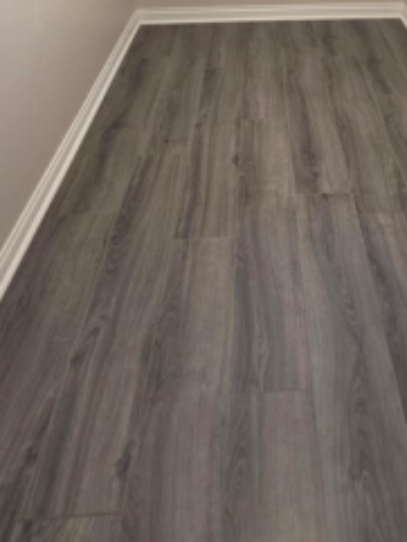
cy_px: -141
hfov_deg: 38.9
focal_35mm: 36
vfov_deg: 36.4
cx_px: 292
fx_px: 564
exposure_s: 1/60
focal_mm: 2.2
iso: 160
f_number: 1.9
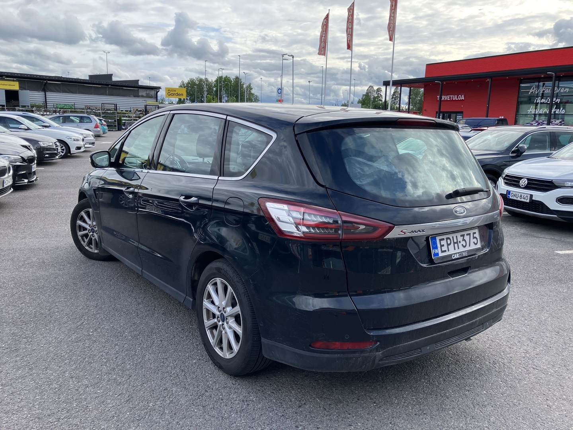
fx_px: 463
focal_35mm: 28
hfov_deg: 63.4
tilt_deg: -11.2
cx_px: 286
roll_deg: -1.8
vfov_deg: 49.7
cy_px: 215
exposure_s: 1/540
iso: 32
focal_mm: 3.99
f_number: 1.8
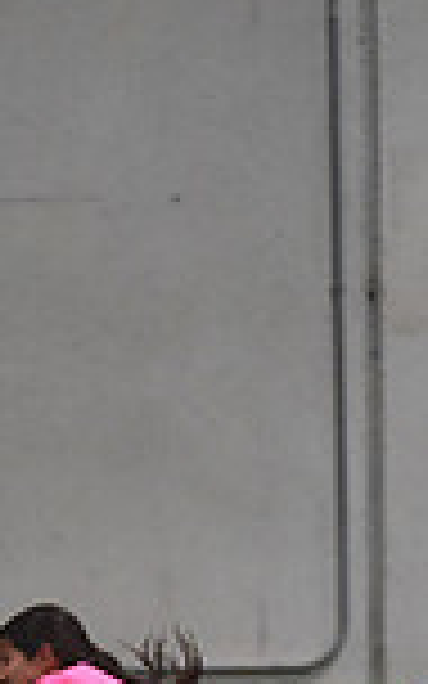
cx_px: 333
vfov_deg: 2.7
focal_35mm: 779
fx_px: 14538
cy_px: 673
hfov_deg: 1.7
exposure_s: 1/500
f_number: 2.8
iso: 10000
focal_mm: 200
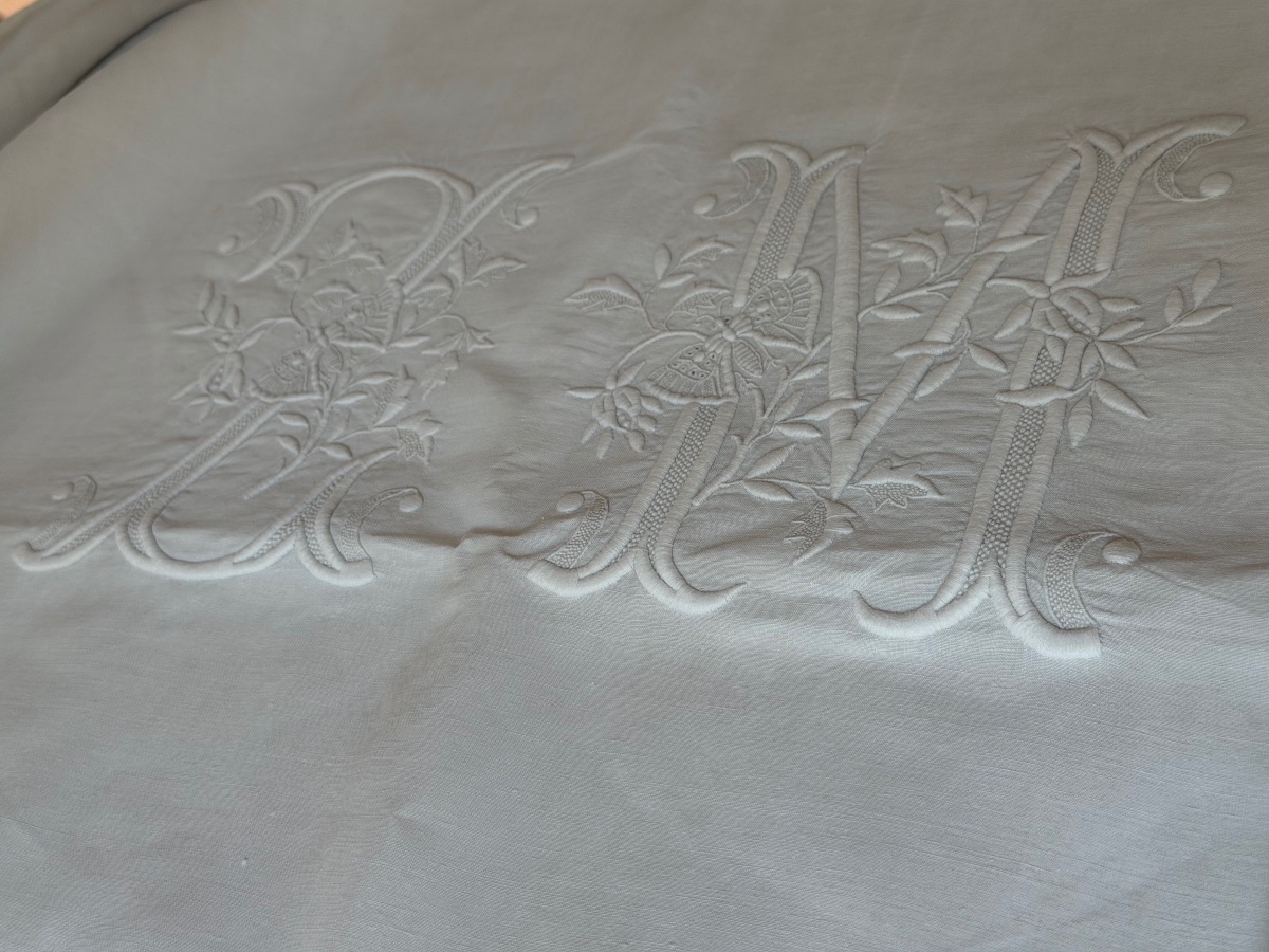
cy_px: 476
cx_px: 634
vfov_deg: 30.3
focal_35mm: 48
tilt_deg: -41.9
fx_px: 1760
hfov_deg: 39.7
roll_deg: +33.3
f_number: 1.78
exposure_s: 1/141
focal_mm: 6.76
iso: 50
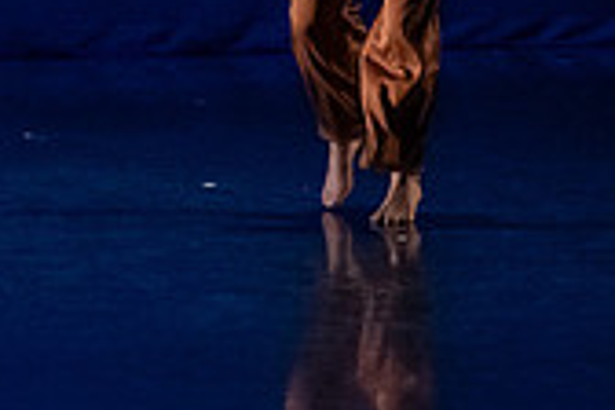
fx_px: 4527
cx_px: 348
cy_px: -180
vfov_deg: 5.1
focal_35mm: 265
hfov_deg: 7.8
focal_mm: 61
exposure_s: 1/400
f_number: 3.5
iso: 4000
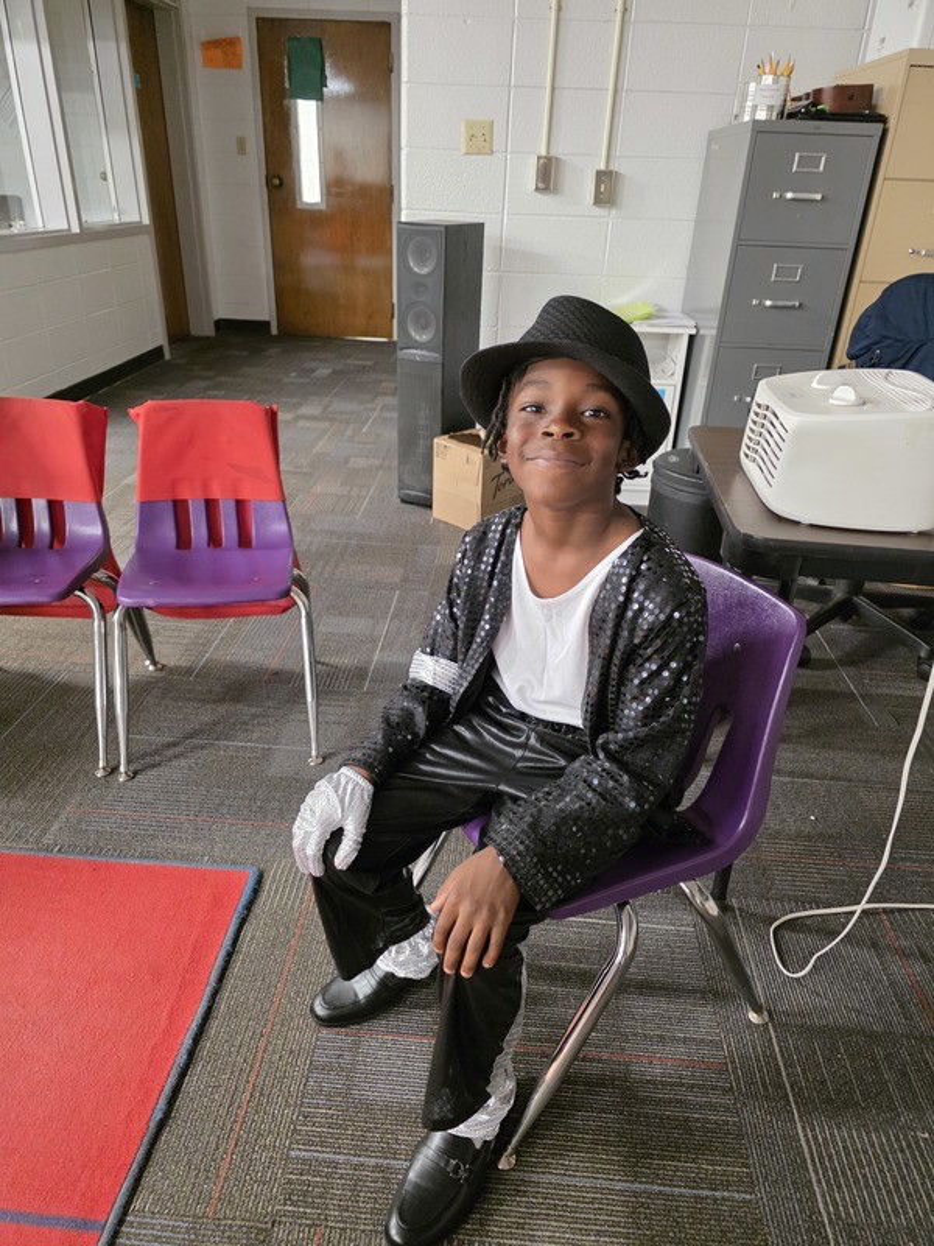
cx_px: 467
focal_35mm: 23
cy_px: 623
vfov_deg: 73.9
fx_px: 827
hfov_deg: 58.9
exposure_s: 1/60
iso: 1250
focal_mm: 6.3
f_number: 1.7
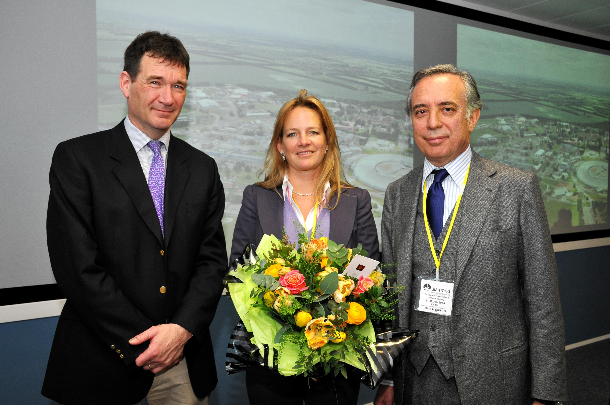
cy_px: 202
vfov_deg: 38.3
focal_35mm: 34
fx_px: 584
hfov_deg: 55.2
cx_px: 305
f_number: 5.6
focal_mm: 23
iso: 400
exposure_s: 1/50
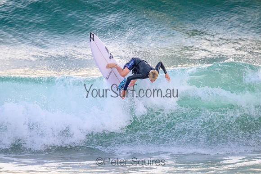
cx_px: 130
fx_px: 5801
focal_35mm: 800
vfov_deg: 1.7
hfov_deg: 2.6
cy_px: 87
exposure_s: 1/2000
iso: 5000
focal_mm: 800
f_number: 11
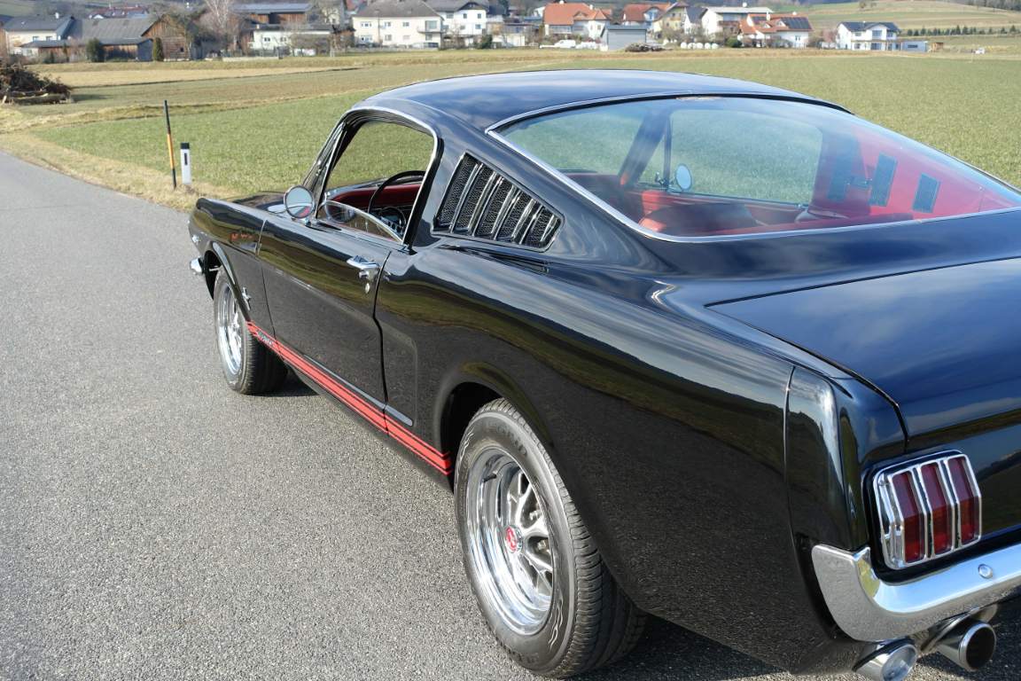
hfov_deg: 53.1
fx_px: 1021
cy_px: 340
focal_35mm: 36
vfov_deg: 36.9
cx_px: 510
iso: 125
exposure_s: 1/320
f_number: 4
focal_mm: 13.34
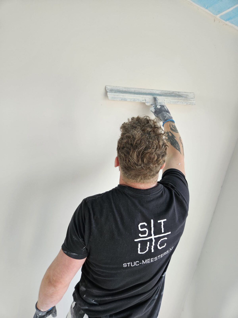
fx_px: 211
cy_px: 159
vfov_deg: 73.9
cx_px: 119
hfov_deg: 58.9
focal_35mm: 23
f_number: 1.8
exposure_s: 1/100
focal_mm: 5.4
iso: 80
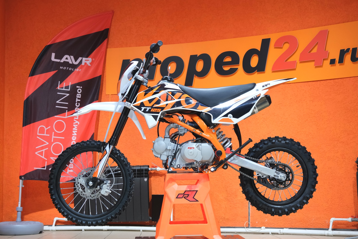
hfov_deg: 33.9
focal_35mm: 59
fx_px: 587
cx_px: 179
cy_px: 120
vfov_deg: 23.0
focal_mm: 39.3
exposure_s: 1/100
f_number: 4
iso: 2000
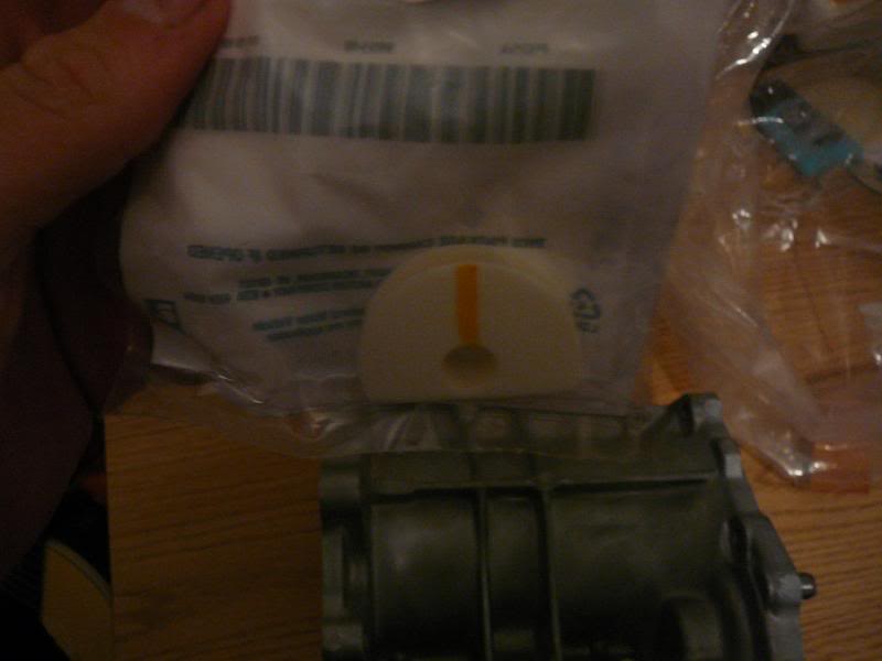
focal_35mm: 35
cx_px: 441
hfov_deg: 52.6
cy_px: 330
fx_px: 892
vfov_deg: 40.7
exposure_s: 1/8
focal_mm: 5.2
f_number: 2.8
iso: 200
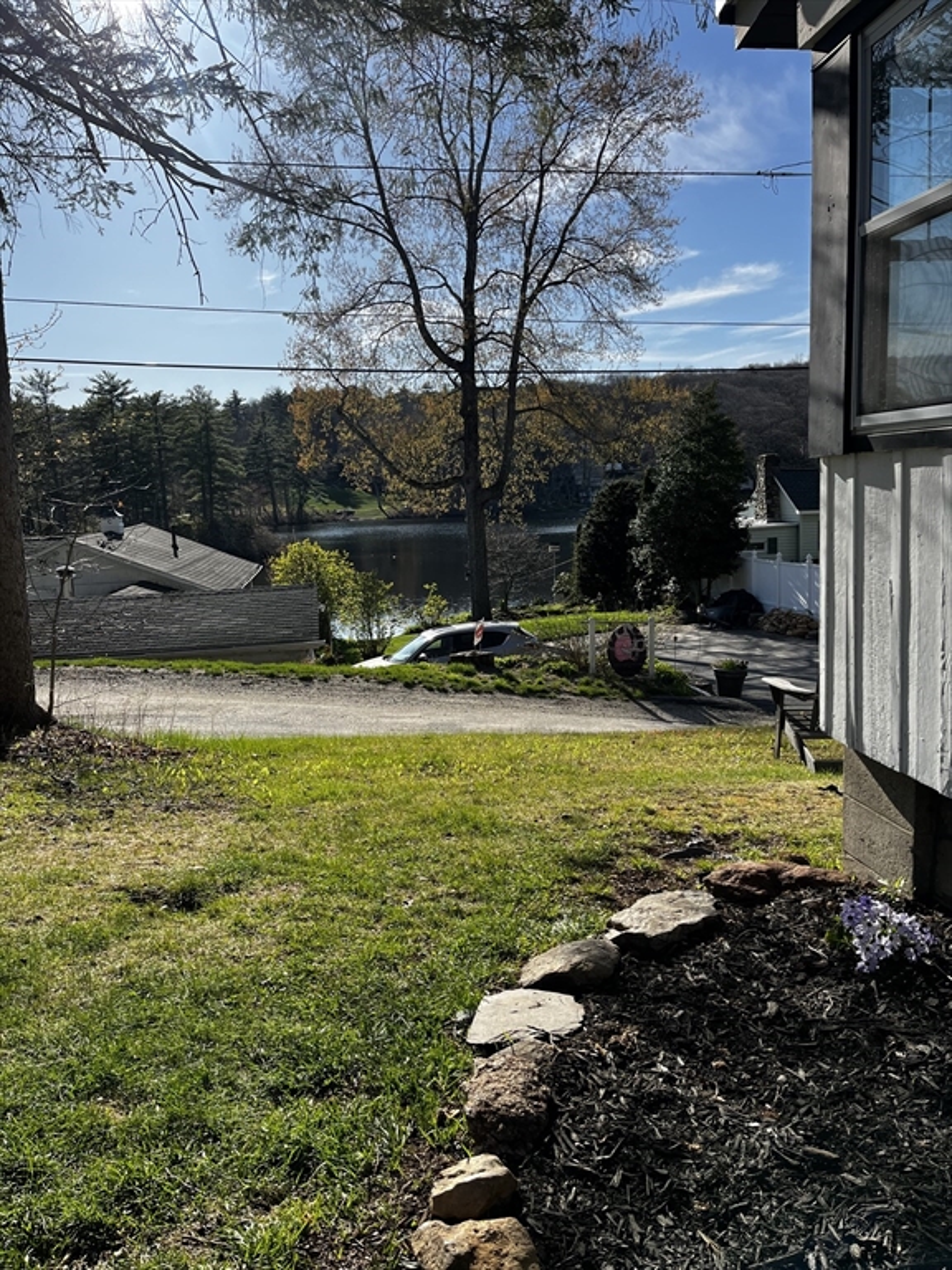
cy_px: 635
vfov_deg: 67.3
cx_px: 476
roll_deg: +2.6
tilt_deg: -10.6
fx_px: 953
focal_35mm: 26
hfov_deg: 53.1
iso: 50
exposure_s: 1/3521
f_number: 1.6
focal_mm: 5.1
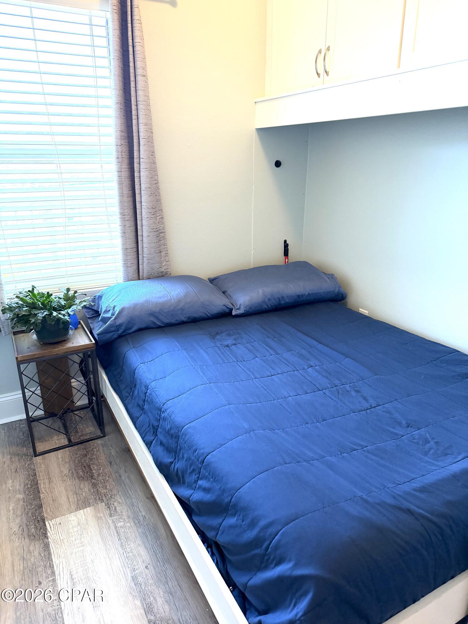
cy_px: 312
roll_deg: +0.0
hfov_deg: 56.8
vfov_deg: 71.6
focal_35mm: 24
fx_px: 433
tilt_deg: -19.9
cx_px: 234
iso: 250
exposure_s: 1/60
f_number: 1.78
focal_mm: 6.76
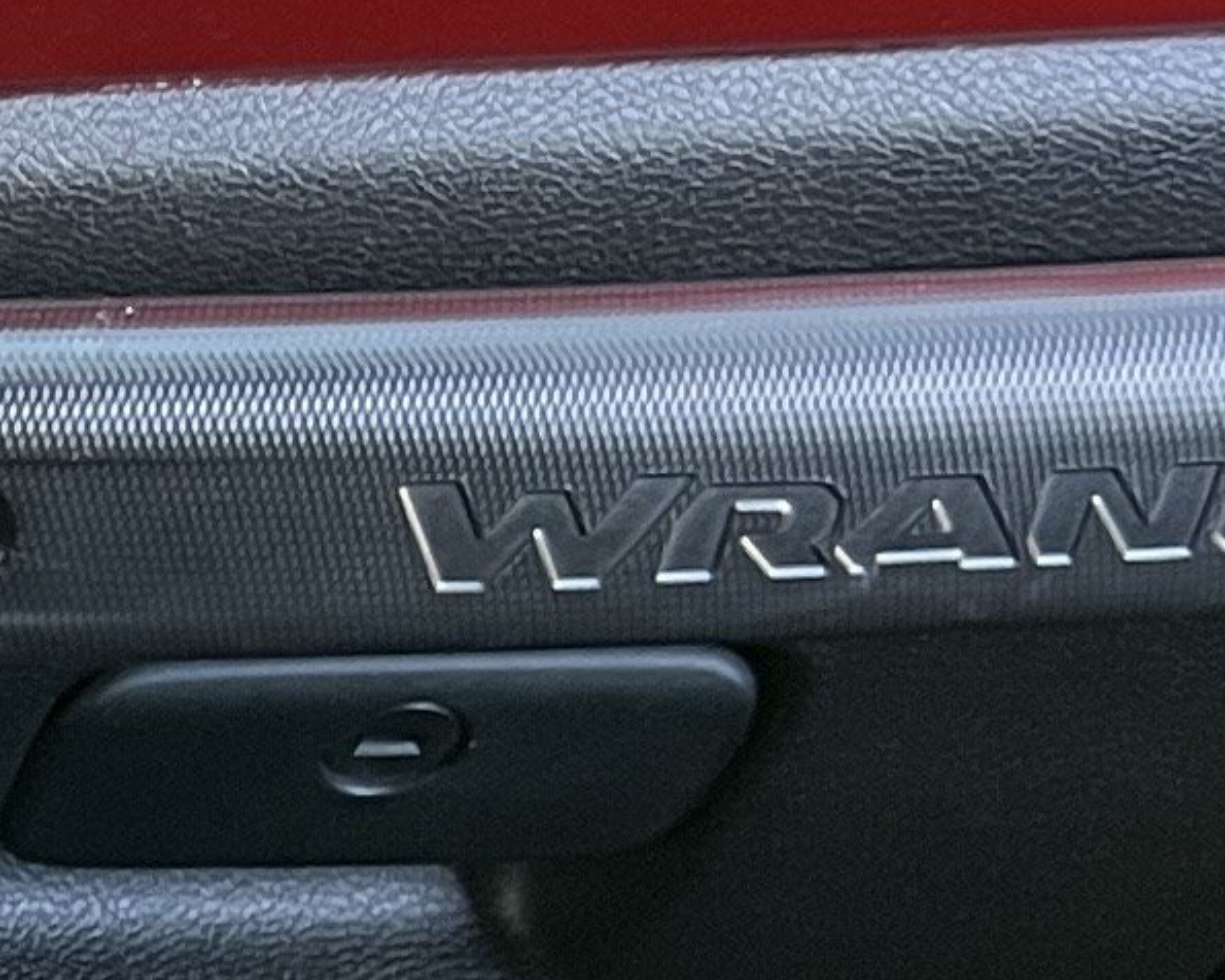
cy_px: 1435
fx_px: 6236
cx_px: -2030
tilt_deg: -42.0
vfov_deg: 8.8
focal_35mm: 172
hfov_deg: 9.5
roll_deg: +4.7
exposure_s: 1/60
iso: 200
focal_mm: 5.7
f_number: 1.5
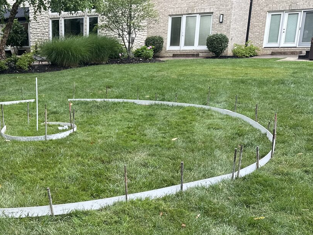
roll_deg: +2.2
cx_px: 39
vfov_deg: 30.3
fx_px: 425
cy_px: 179
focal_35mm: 47
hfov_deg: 38.0
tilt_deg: -18.1
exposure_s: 1/431
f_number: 1.78
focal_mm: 6.86
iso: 80
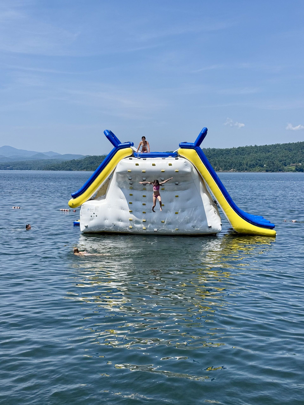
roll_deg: -0.5
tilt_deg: -2.6
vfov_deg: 39.7
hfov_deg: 30.3
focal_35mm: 48
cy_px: 202
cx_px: 152
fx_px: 562
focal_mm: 6.76
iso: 64
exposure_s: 1/6536
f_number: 1.78
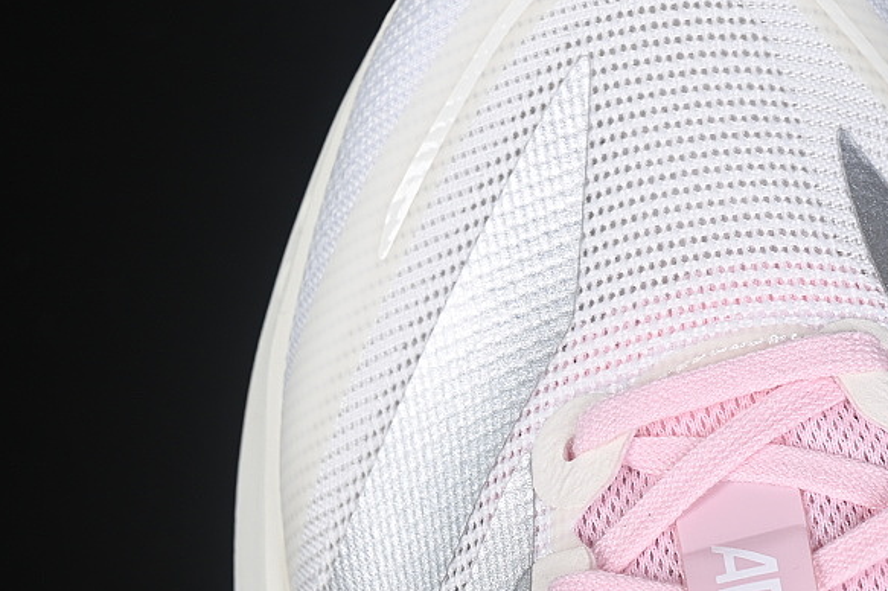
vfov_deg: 9.9
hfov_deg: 14.7
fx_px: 3427
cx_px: 661
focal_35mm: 139
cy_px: 352
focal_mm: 50
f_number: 7.1
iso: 160
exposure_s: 1/80
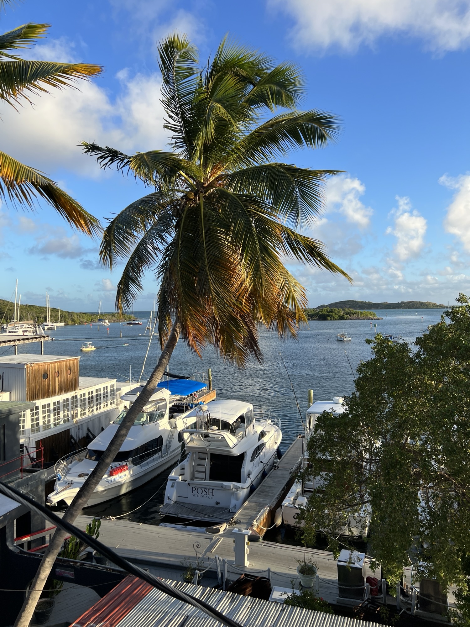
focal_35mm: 26
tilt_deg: +1.5
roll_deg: +2.0
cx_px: 235
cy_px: 314
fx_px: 471
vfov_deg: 67.3
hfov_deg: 53.1
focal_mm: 5.7
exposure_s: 1/1751
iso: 50
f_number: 1.5
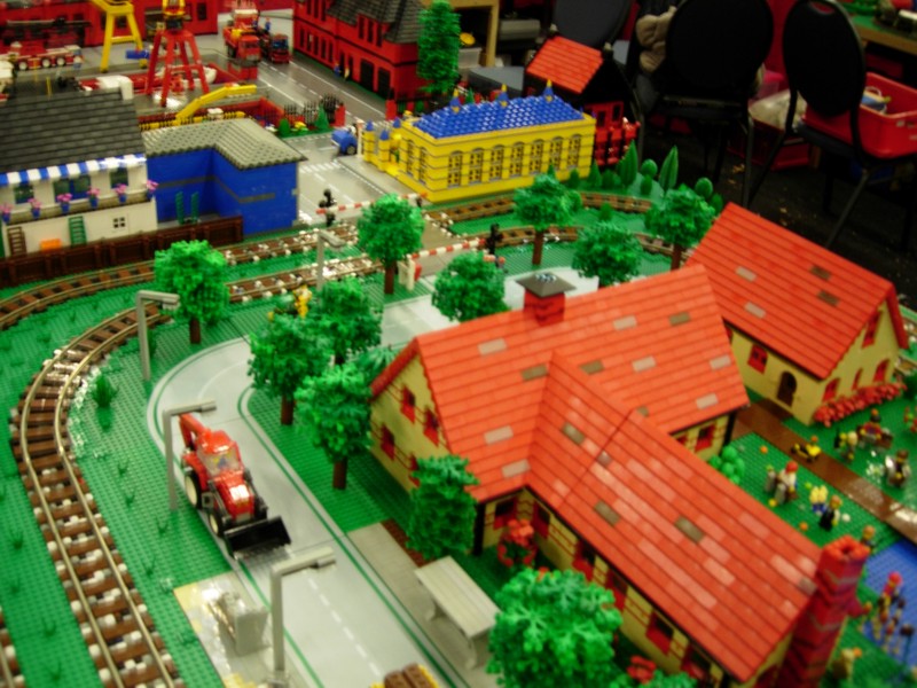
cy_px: 344
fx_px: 1007
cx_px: 458
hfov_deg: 49.0
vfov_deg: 37.7
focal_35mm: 38
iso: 70
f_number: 2.8
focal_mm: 7.8
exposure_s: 1/4
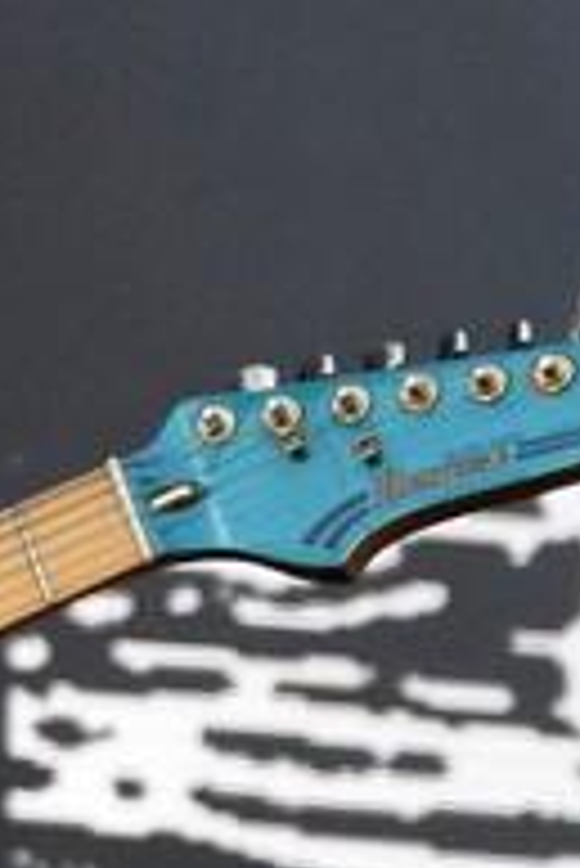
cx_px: 22
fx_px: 10324
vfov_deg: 4.8
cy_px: 211
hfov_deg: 3.2
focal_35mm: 428
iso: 1600
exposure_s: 1/5000
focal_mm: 46
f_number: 2.8
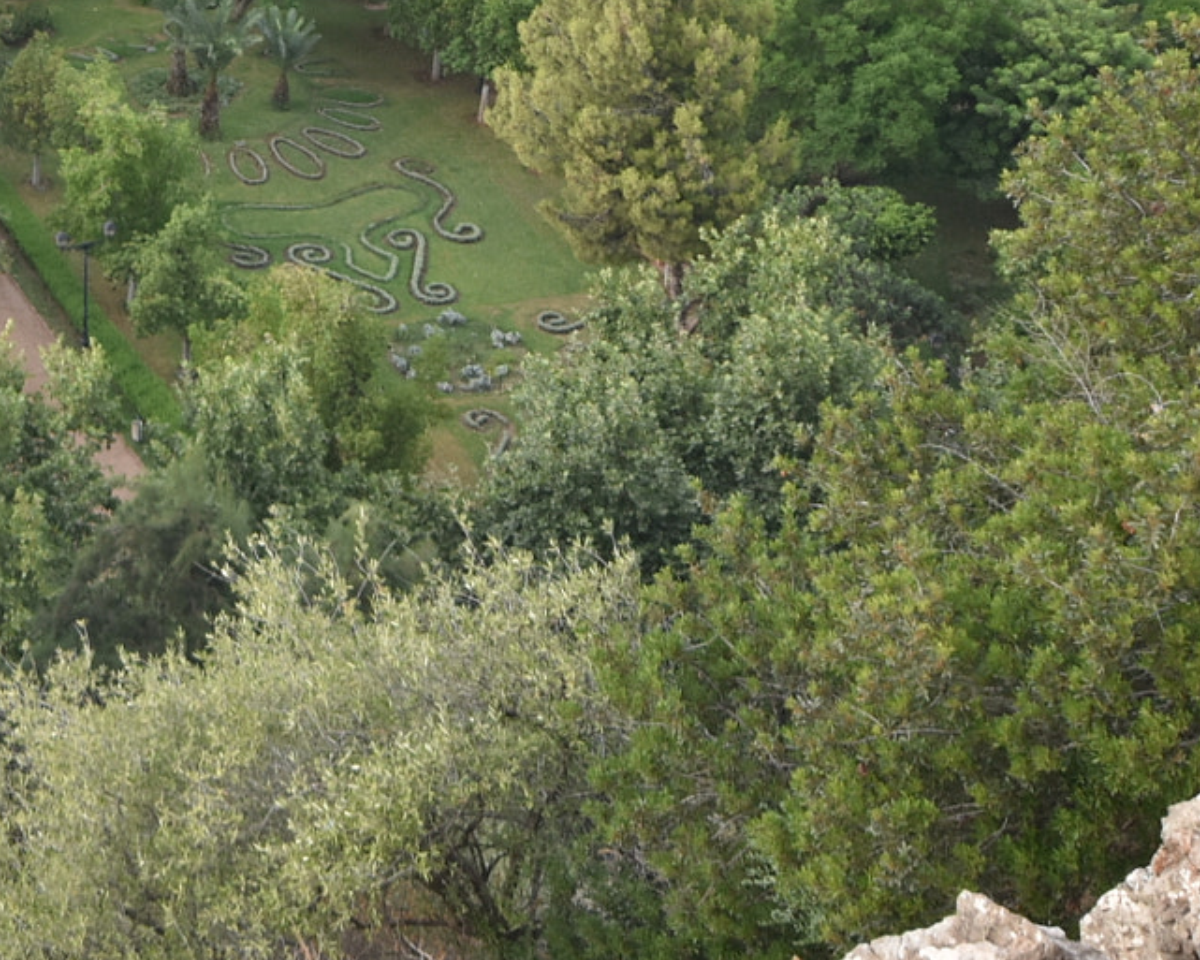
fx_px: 3197
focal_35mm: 90
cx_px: -260
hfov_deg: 19.9
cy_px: -151
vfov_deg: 16.5
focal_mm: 20
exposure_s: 1/100
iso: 200
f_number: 6.3
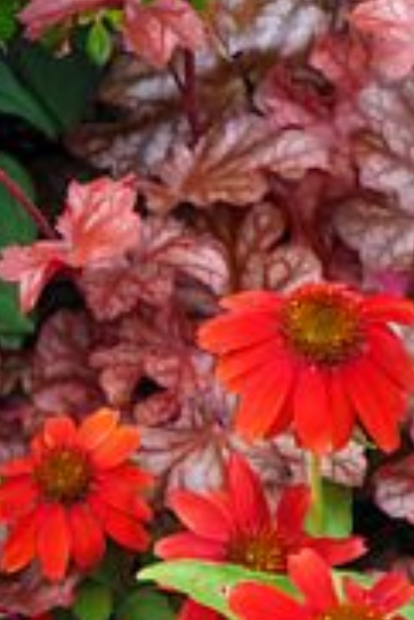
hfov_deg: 7.6
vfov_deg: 11.2
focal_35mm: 178
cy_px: -233
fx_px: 3064
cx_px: -258
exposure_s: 1/250
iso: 250
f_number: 4
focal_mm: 38
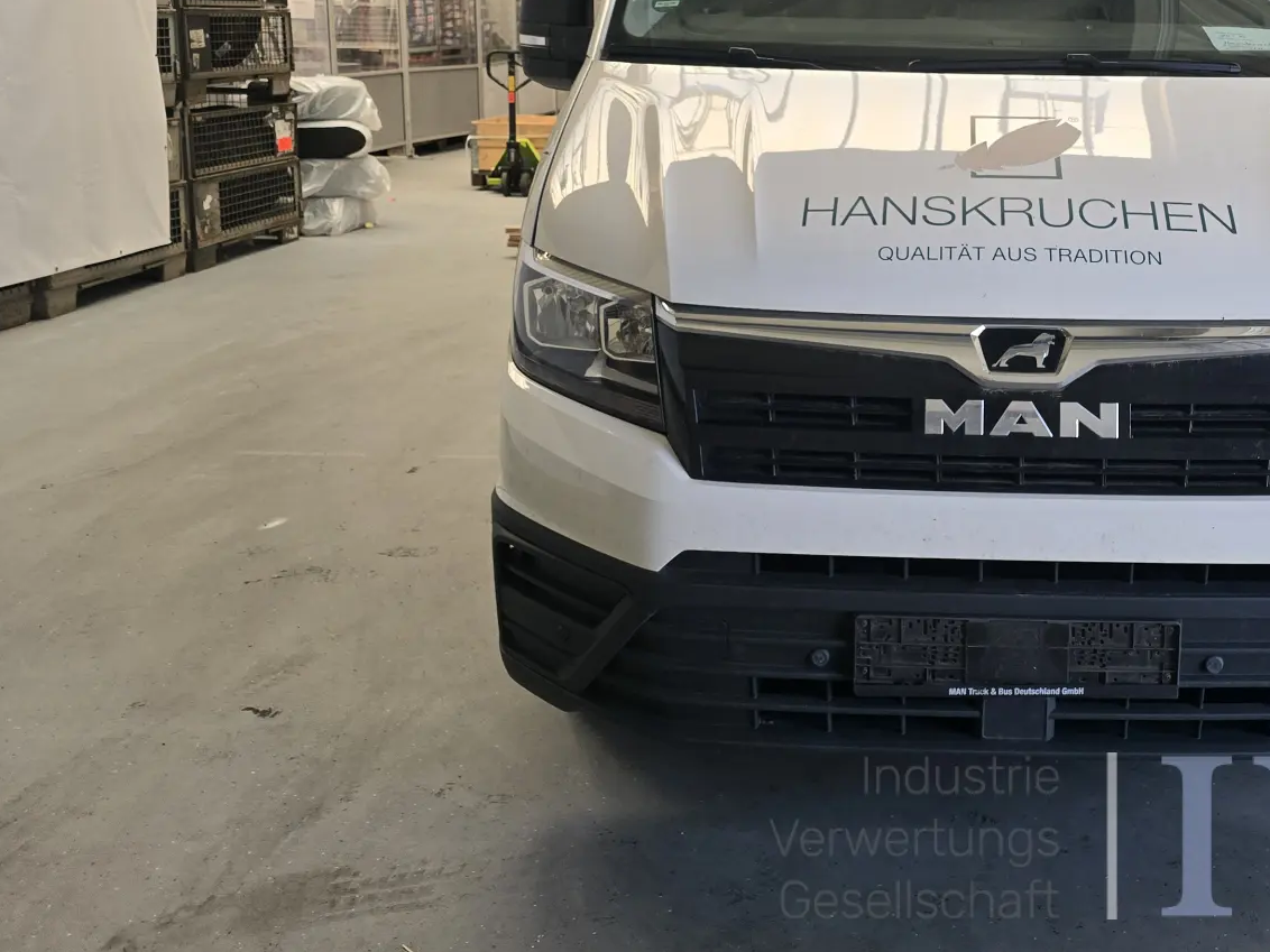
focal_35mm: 39
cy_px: 274
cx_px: 929
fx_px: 1431
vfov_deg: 36.2
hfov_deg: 46.4
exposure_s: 1/180
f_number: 1.7
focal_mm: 6.3
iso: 80
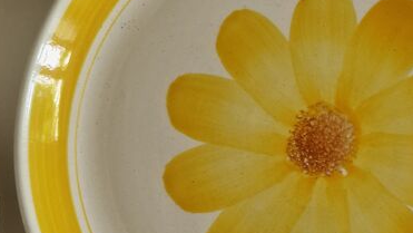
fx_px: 592
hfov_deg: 37.3
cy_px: 161
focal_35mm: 54
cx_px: 322
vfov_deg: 22.1
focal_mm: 5.4
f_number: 1.8
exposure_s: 1/100
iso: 160
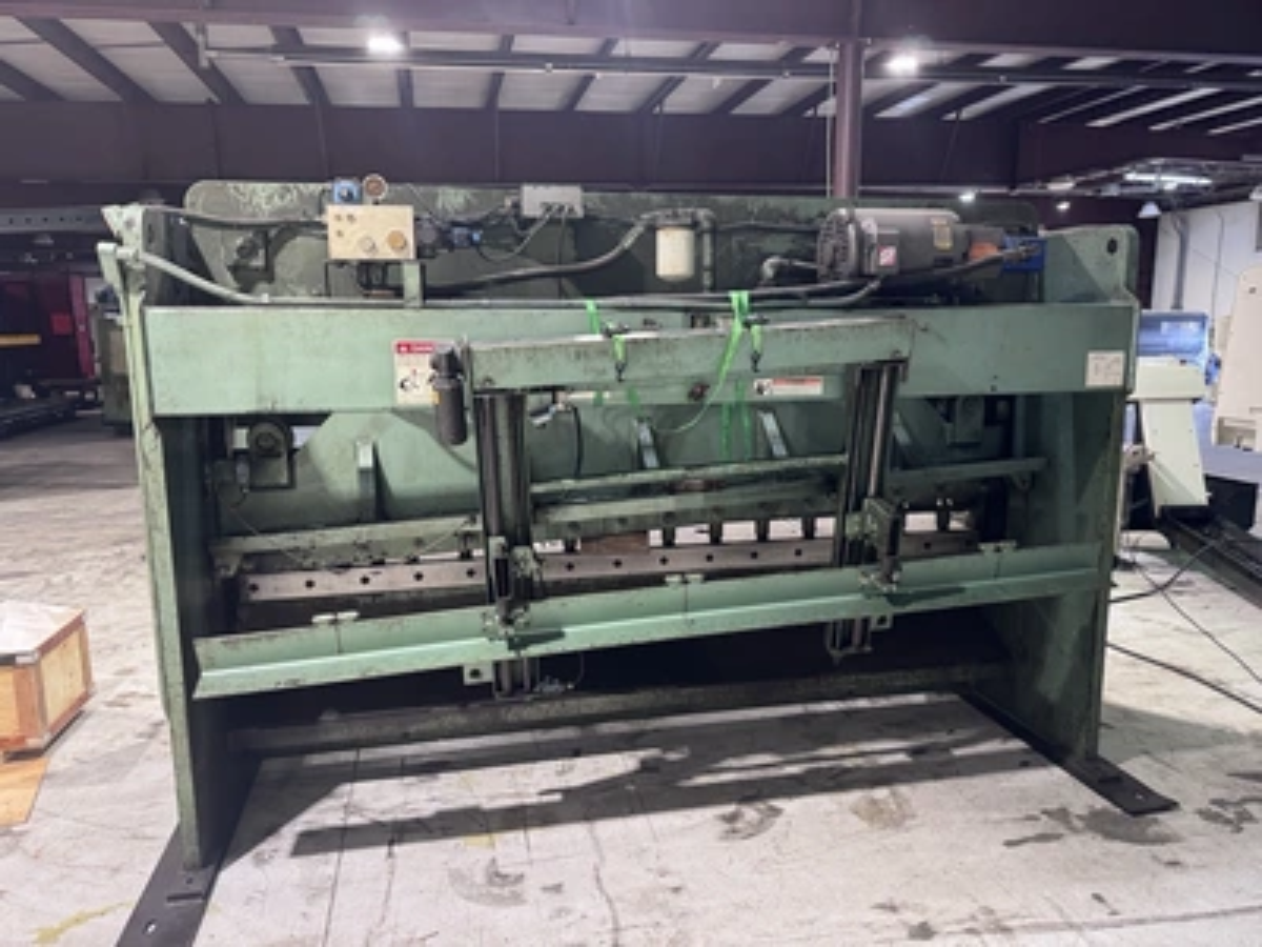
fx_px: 875
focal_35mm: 24
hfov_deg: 71.6
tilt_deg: -9.5
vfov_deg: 56.8
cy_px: 474
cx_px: 631
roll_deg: +0.7
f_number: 1.78
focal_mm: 6.76
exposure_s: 1/60
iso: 320
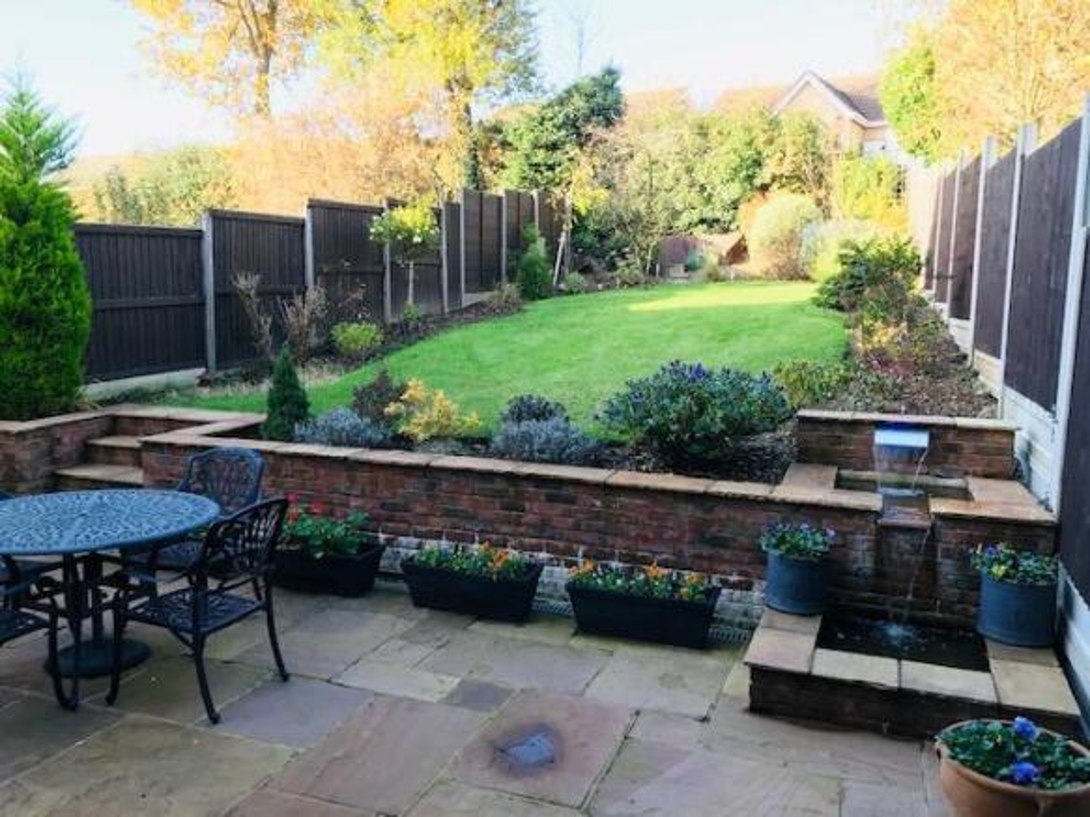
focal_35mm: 28
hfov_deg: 63.5
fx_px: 881
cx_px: 545
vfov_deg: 49.7
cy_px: 408
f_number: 1.8
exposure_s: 1/96
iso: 20
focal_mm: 3.99
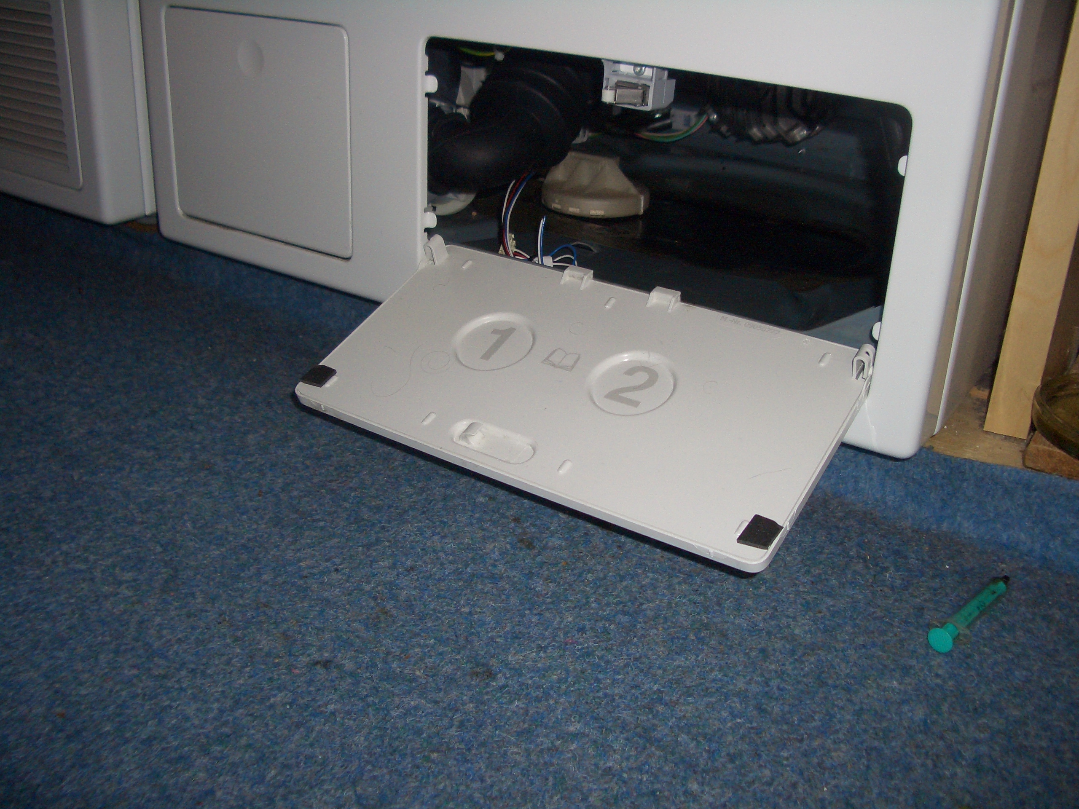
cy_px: 404
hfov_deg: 52.6
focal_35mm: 35
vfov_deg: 40.7
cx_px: 540
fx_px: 1091
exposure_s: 1/60
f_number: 2.6
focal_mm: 5.8
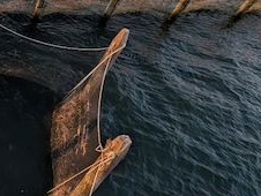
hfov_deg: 37.2
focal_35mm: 34
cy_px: 55
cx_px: -68
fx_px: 257
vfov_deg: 41.0
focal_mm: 2.23
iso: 30
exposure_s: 1/537
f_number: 1.95
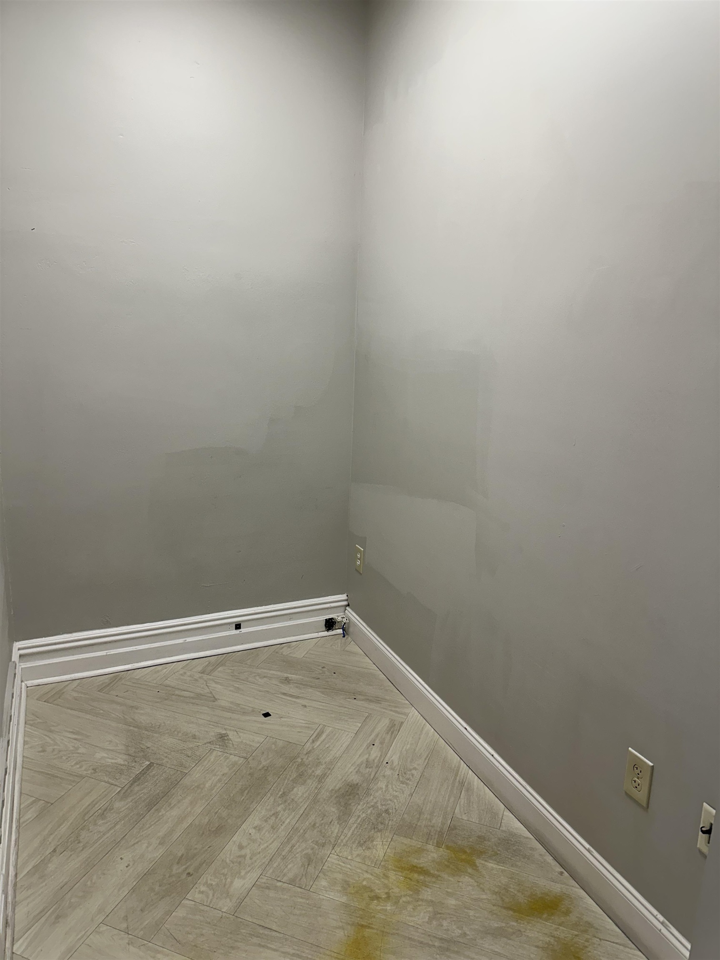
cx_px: 360
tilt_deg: -10.1
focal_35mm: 24
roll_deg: -4.3
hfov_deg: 56.8
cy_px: 480
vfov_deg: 71.6
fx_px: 666
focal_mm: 6.86
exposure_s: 1/120
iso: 100
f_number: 1.78
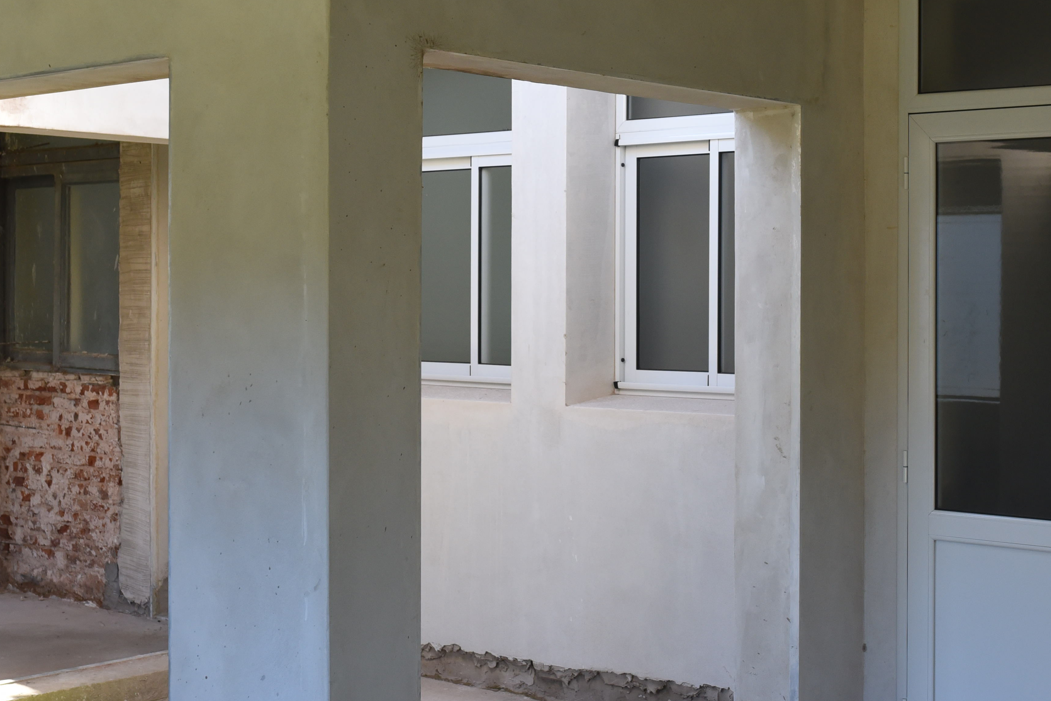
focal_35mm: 61
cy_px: 283
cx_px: 708
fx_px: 1781
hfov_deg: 32.6
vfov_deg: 22.2
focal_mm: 35
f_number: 5.6
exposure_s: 1/320
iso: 1000
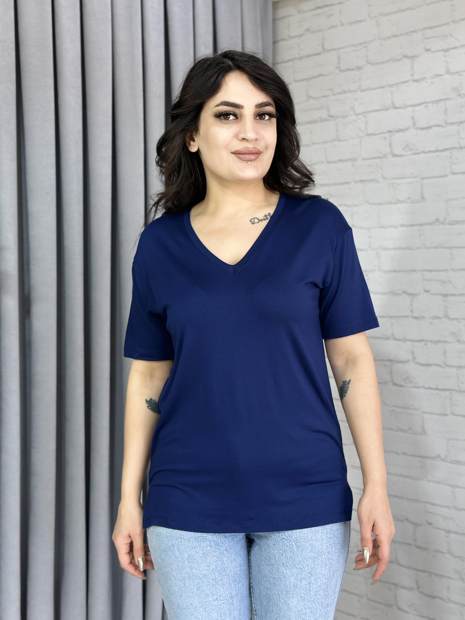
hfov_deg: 30.3
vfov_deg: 39.7
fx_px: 860
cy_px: 310
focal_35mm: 48
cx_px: 232
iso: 64
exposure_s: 1/100
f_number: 1.78
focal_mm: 6.86
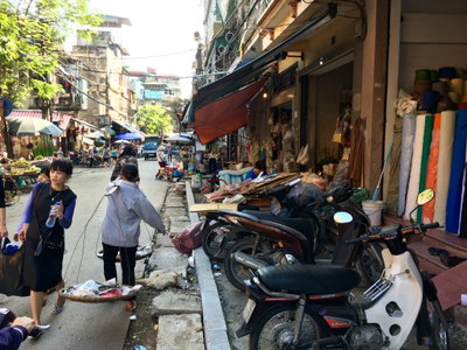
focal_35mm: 29
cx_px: 234
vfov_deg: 48.2
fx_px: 391
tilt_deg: -2.4
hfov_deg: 61.7
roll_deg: -0.5
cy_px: 175
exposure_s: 1/119
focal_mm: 4.15
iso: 25
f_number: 2.2
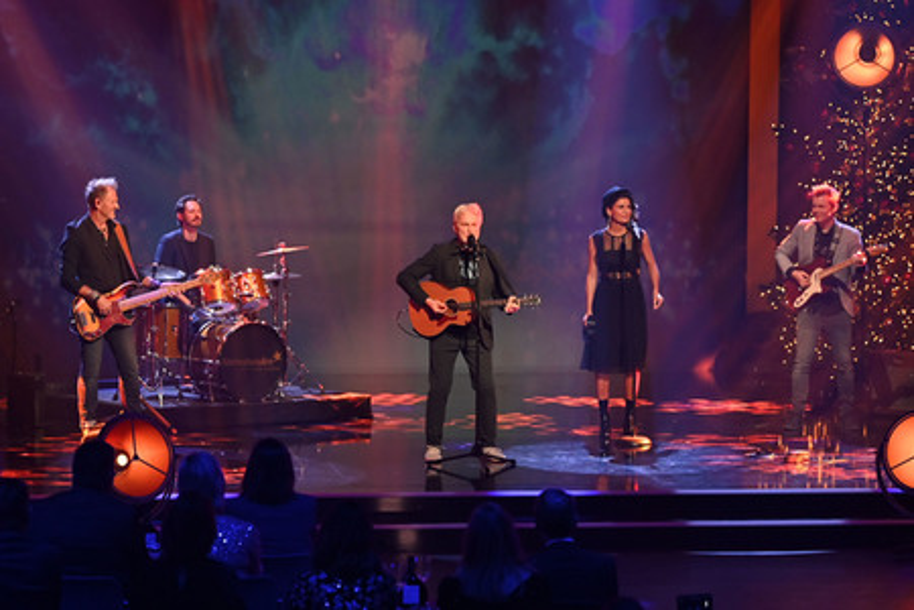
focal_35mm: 97
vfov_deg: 14.1
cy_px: 305
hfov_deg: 21.0
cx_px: 457
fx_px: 2463
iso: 2000
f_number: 2.8
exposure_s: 1/400
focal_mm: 97
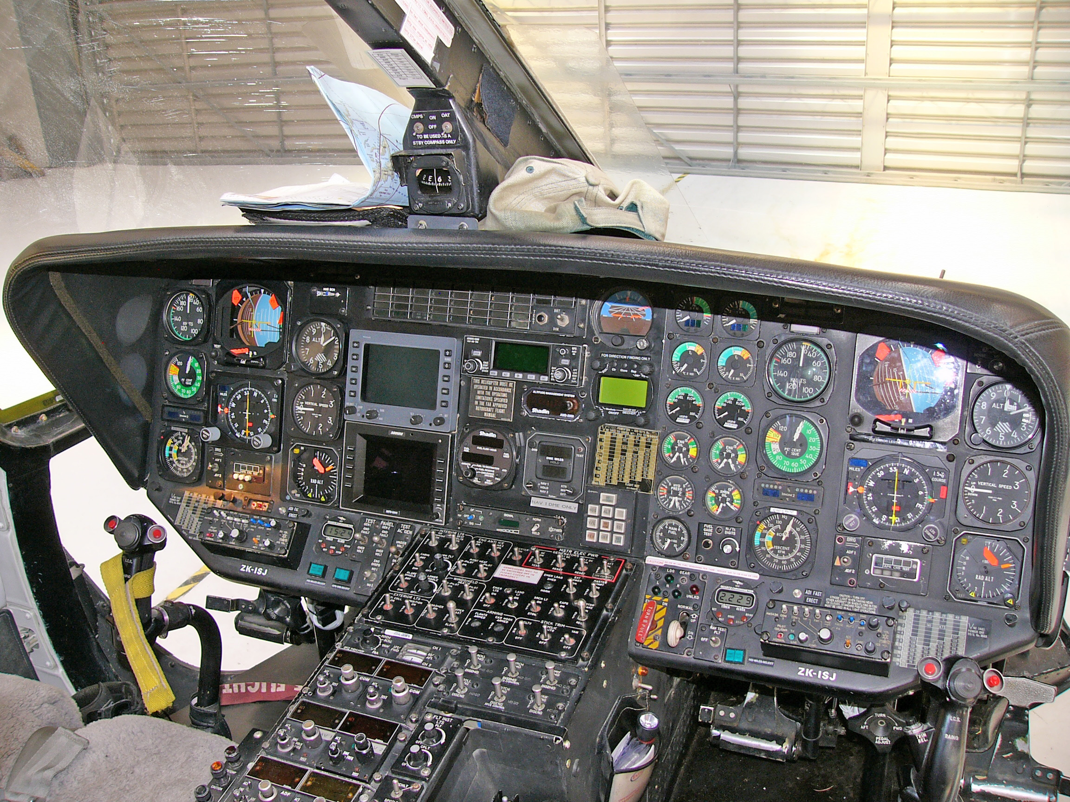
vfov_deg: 39.7
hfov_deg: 51.4
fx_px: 1113
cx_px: 535
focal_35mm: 36
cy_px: 401
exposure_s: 1/60
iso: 50
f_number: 2.8
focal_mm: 6
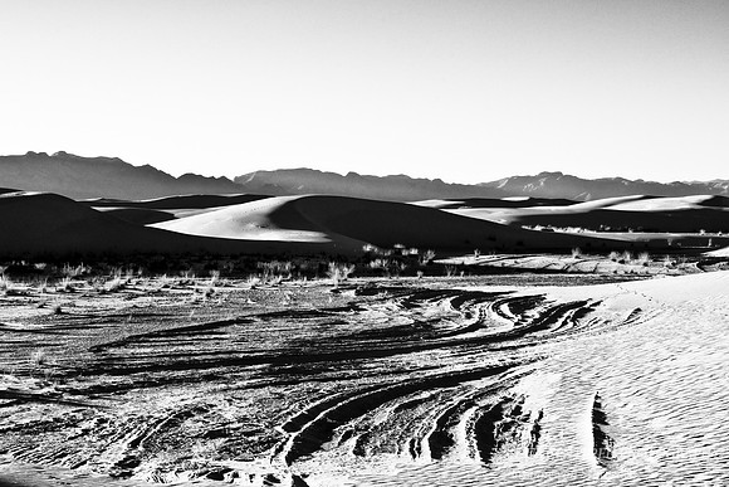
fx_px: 1398
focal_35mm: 69
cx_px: 364
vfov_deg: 19.7
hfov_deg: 29.2
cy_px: 244
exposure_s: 1/90
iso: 200
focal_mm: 46
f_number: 19
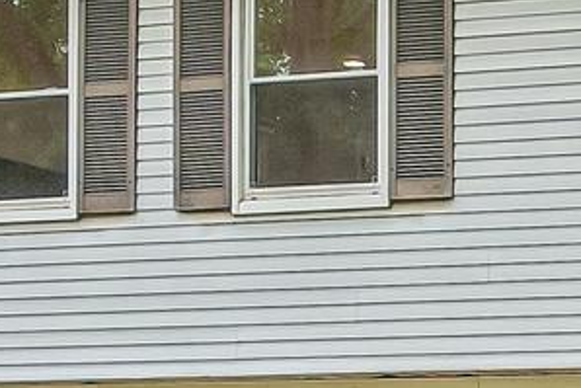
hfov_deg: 13.2
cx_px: 706
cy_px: 543
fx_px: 2438
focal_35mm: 151
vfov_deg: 8.9
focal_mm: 8.4
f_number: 2.8
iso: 100
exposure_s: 1/180
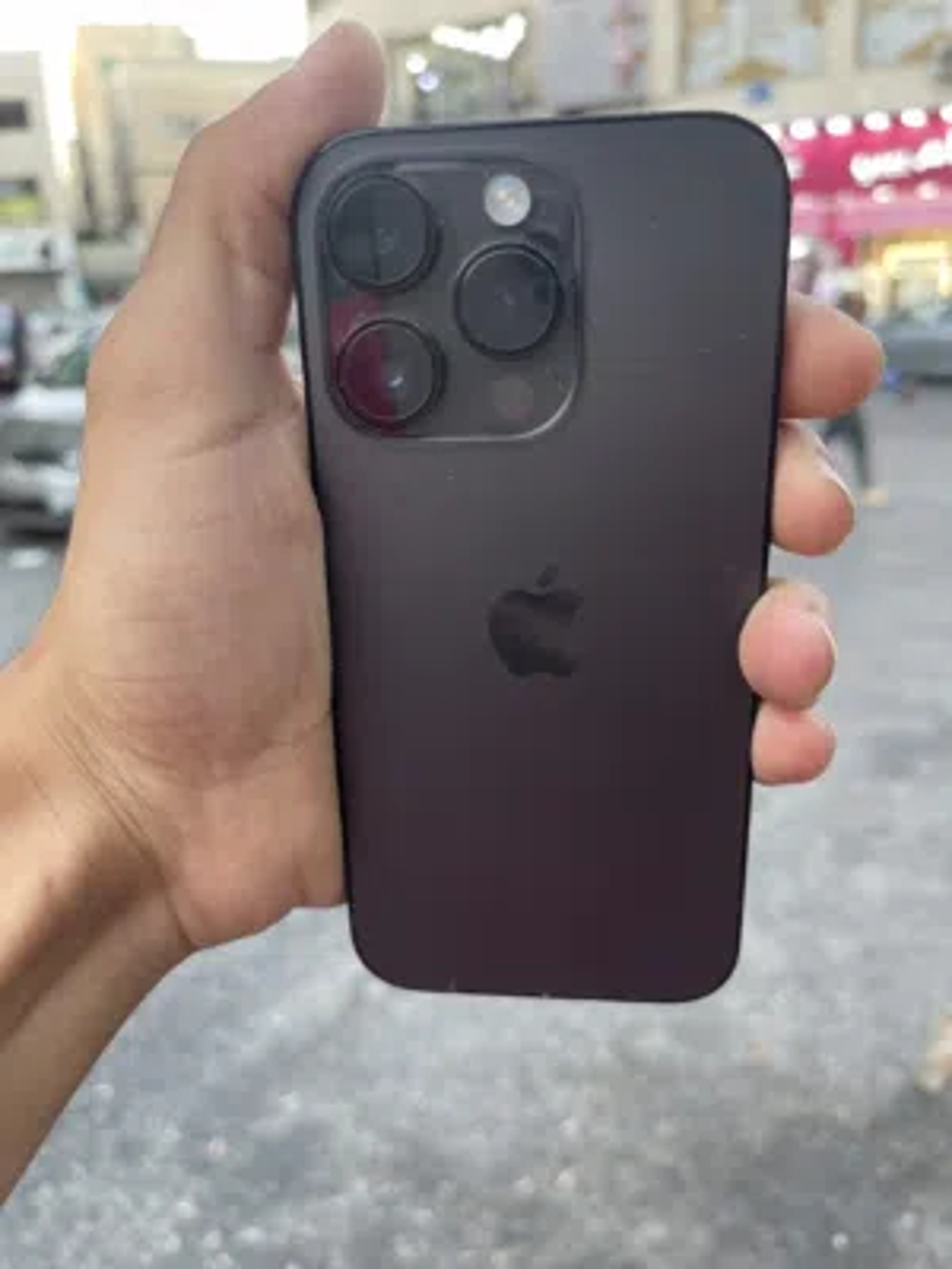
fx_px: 917
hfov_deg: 54.9
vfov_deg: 69.4
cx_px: 476
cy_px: 634
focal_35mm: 25
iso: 125
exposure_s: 1/73
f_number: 1.6
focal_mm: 5.1
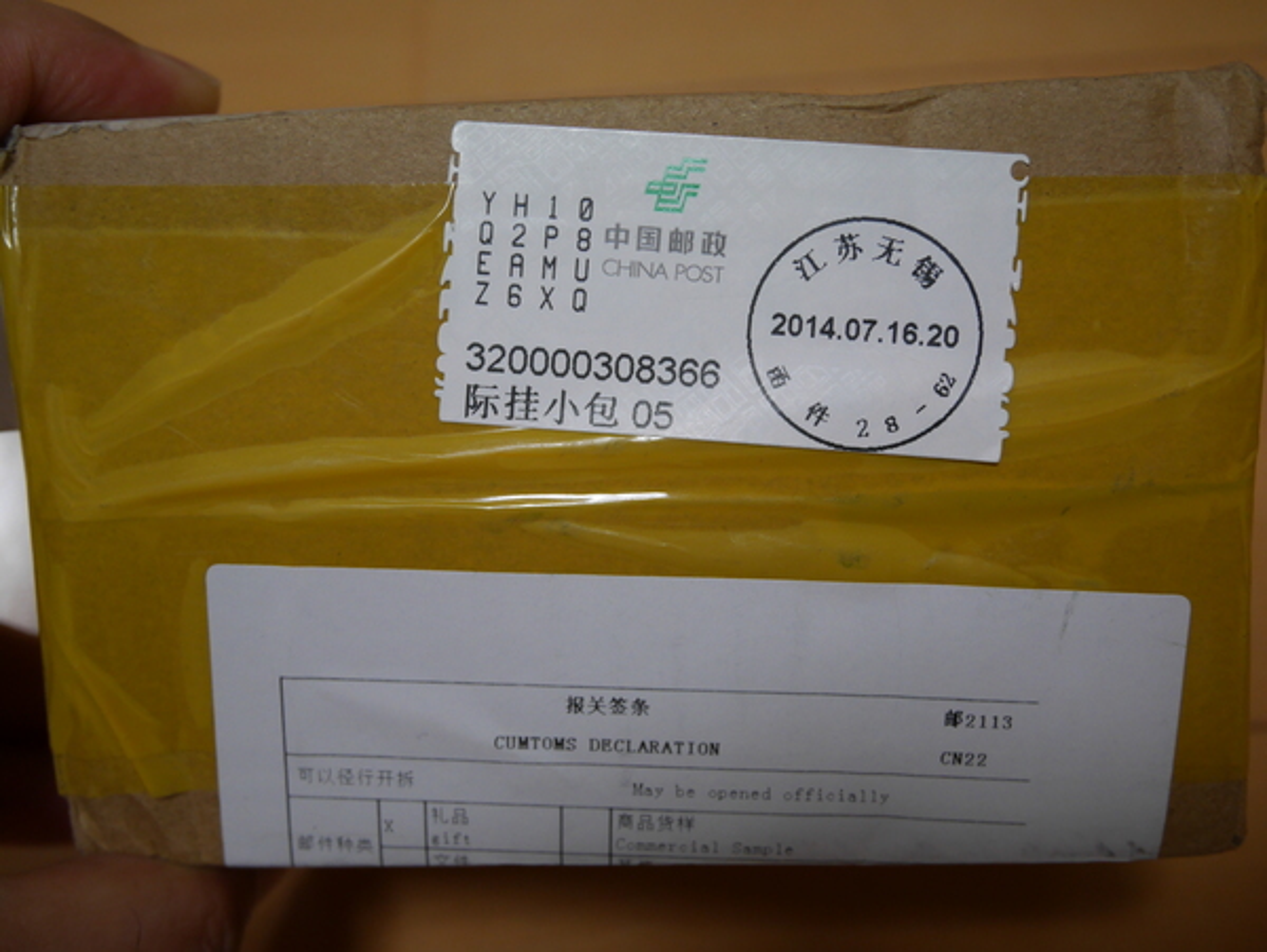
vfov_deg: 34.4
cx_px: 634
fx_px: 1538
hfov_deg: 44.8
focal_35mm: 42
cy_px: 476
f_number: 4.7
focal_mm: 21
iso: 640
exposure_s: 1/60
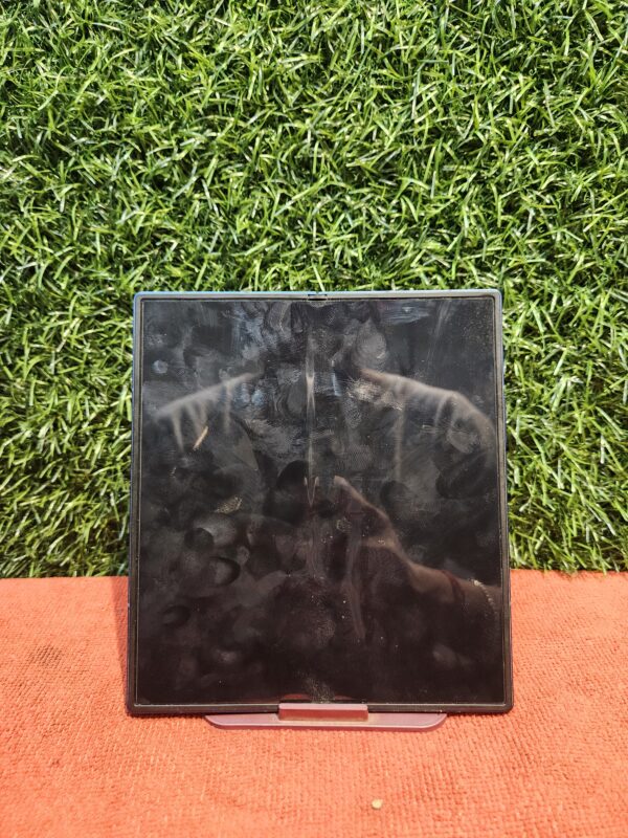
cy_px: 419
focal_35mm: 23
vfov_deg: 73.9
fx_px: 556
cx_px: 314
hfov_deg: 58.9
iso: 640
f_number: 1.8
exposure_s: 1/33
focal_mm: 5.4
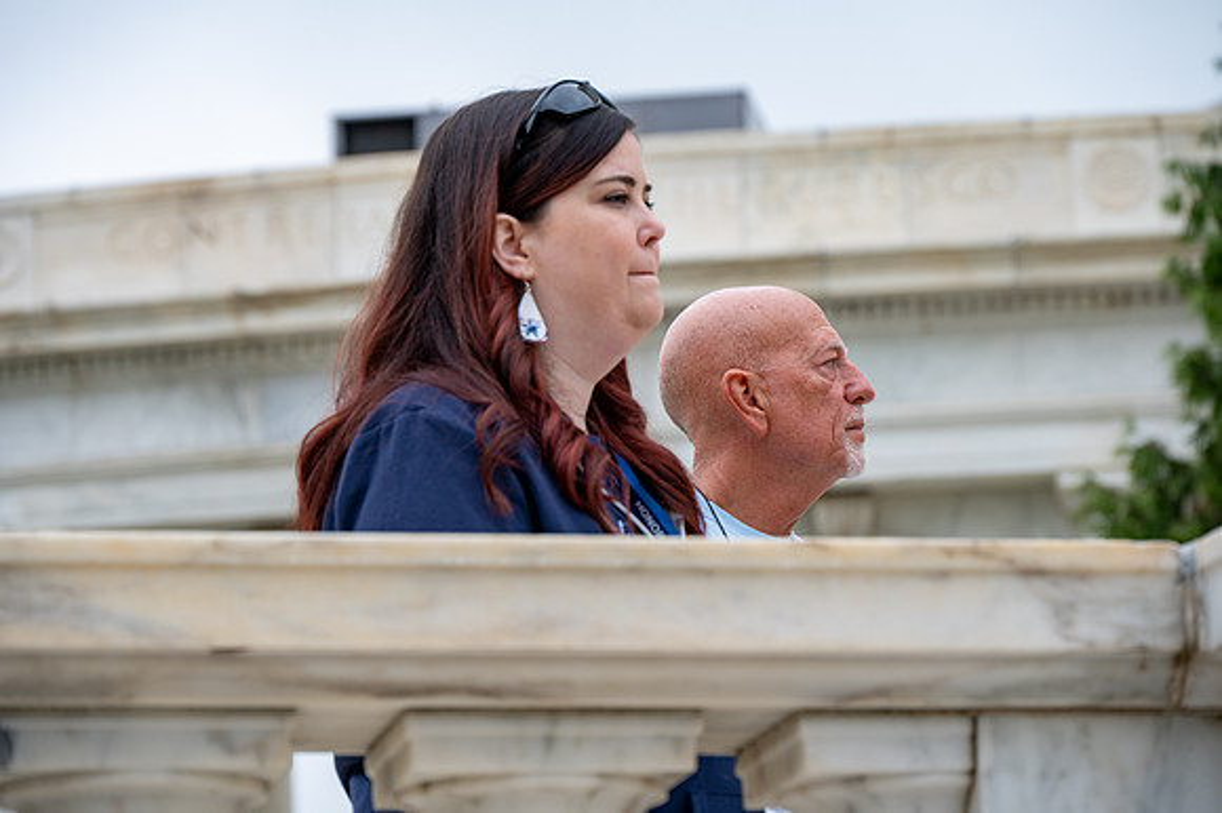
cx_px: 611
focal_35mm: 130
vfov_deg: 10.5
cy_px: 406
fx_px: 4410
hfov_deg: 15.8
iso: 100
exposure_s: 1/100
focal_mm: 130
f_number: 6.3
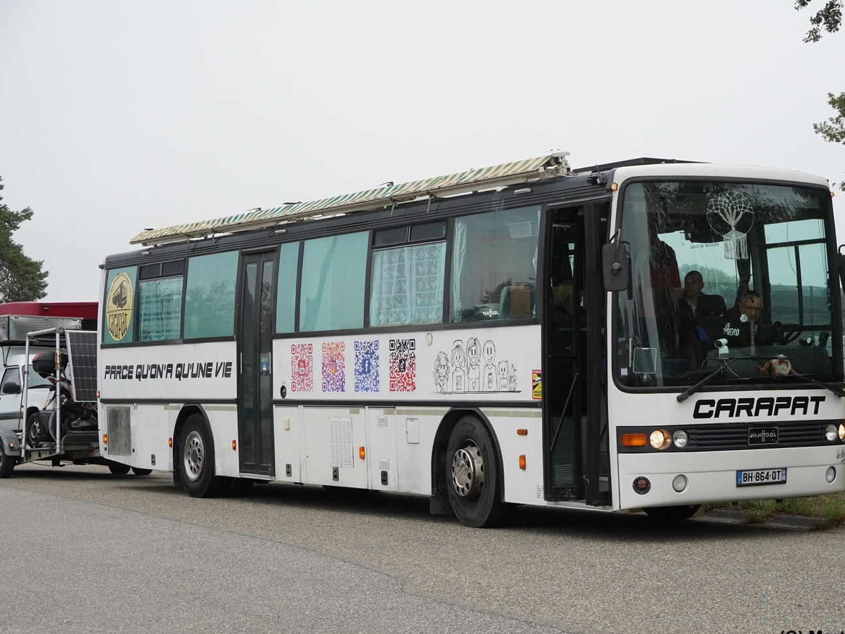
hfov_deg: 26.3
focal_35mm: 74
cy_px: 324
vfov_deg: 19.9
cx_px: 465
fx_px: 1807
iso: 1250
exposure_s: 1/2000
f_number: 5
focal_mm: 44
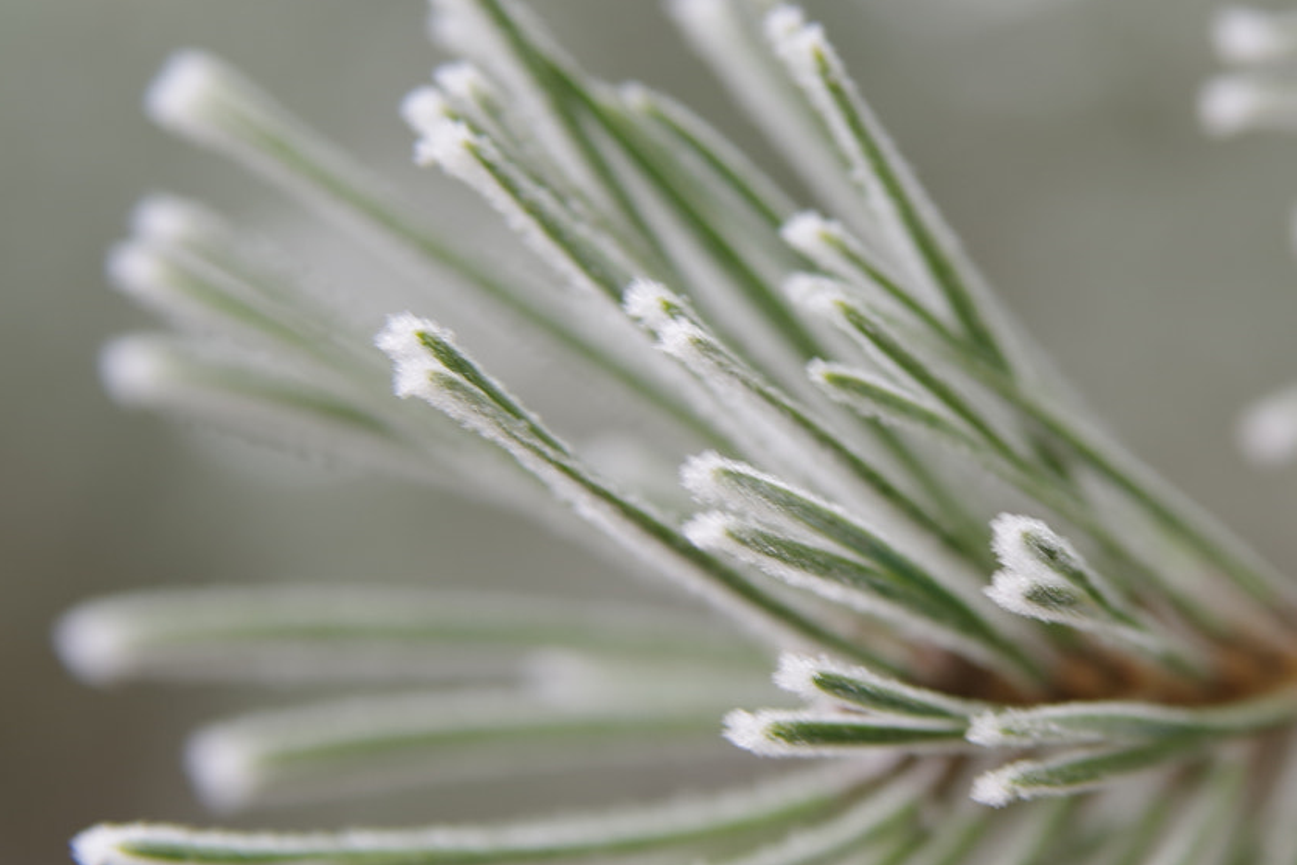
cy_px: 566
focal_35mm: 184
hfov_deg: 11.1
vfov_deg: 7.5
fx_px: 6630
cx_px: 999
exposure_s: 1/8
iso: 100
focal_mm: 75
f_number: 4.5
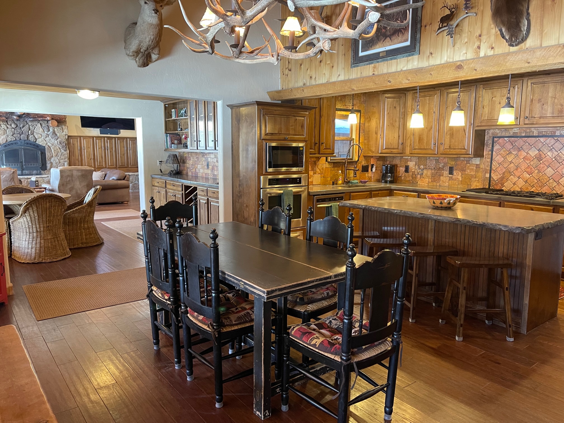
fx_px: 424
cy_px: 212
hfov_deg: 67.3
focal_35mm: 26
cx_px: 282
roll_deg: -0.6
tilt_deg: -8.6
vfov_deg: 53.1
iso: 320
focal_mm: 5.1
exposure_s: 1/60
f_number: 1.6
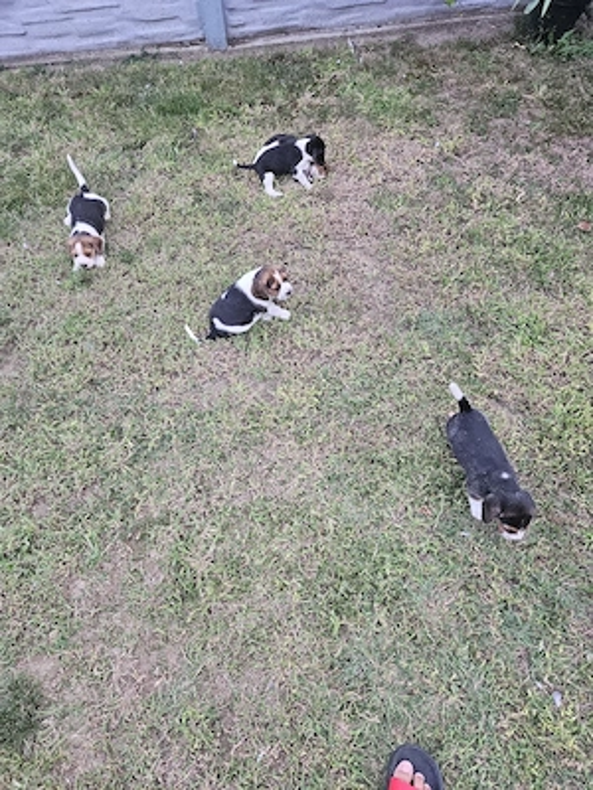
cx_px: 296
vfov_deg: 73.9
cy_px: 395
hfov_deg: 58.9
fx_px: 525
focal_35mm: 23
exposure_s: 1/204
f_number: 1.8
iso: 250
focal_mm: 5.4
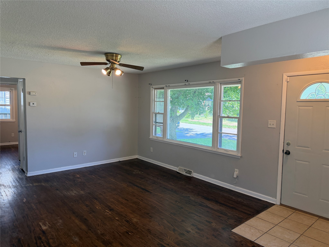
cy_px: 124
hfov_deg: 71.6
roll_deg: -1.9
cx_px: 164
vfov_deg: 56.8
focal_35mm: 24
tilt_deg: -3.5
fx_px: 228
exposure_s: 1/218
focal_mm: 6.76
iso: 160
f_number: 1.78
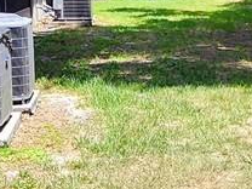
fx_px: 728
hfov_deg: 19.6
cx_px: 138
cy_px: 70
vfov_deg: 14.8
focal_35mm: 100
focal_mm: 1.74
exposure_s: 1/614
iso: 40
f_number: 2.2
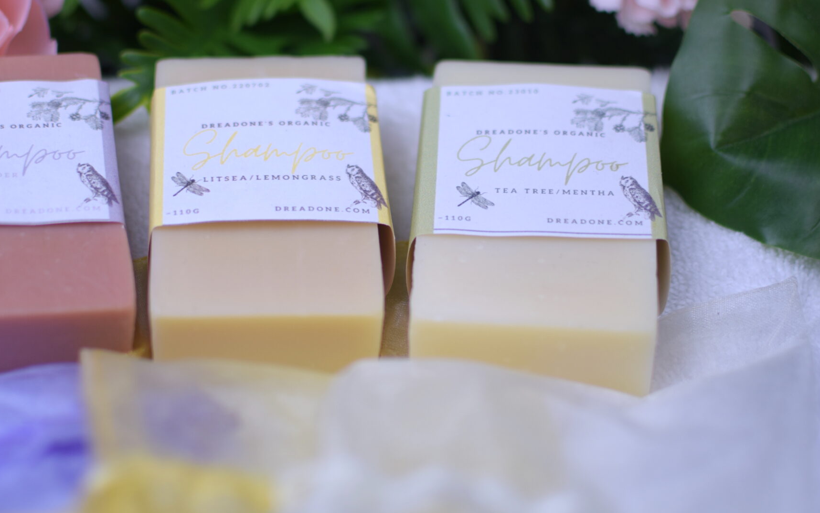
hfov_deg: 25.8
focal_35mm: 80
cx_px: 295
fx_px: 1782
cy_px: 163
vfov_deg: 16.3
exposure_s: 1/320
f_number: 1.8
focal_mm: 35
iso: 100
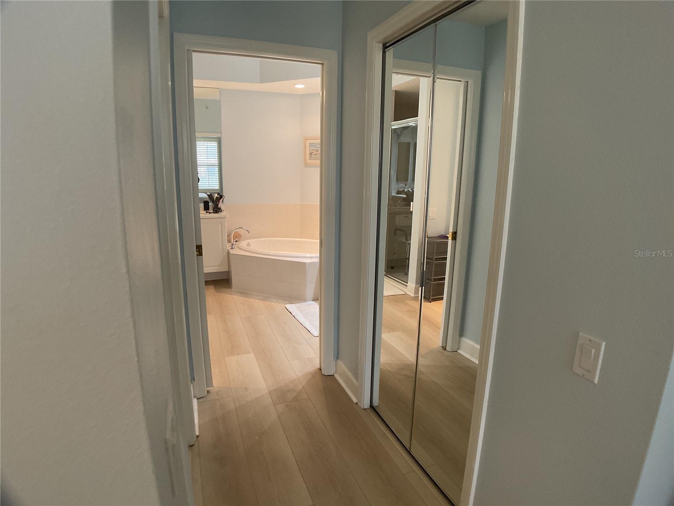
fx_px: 565
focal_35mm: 29
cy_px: 253
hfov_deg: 61.7
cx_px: 337
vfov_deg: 48.2
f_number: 1.8
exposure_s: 1/60
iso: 100
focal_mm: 3
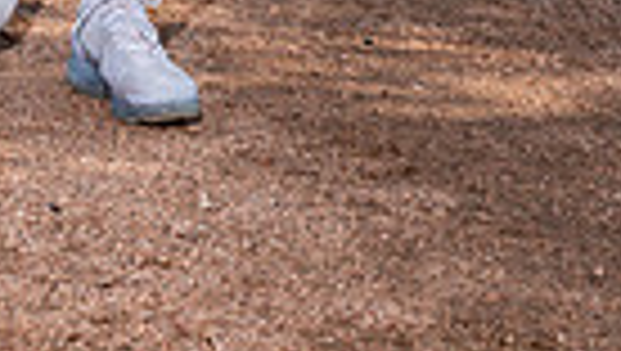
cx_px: 153
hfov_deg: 10.5
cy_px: -621
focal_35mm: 205
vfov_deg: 5.6
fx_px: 3380
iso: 100
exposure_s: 1/640
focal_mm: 60
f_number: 5.6
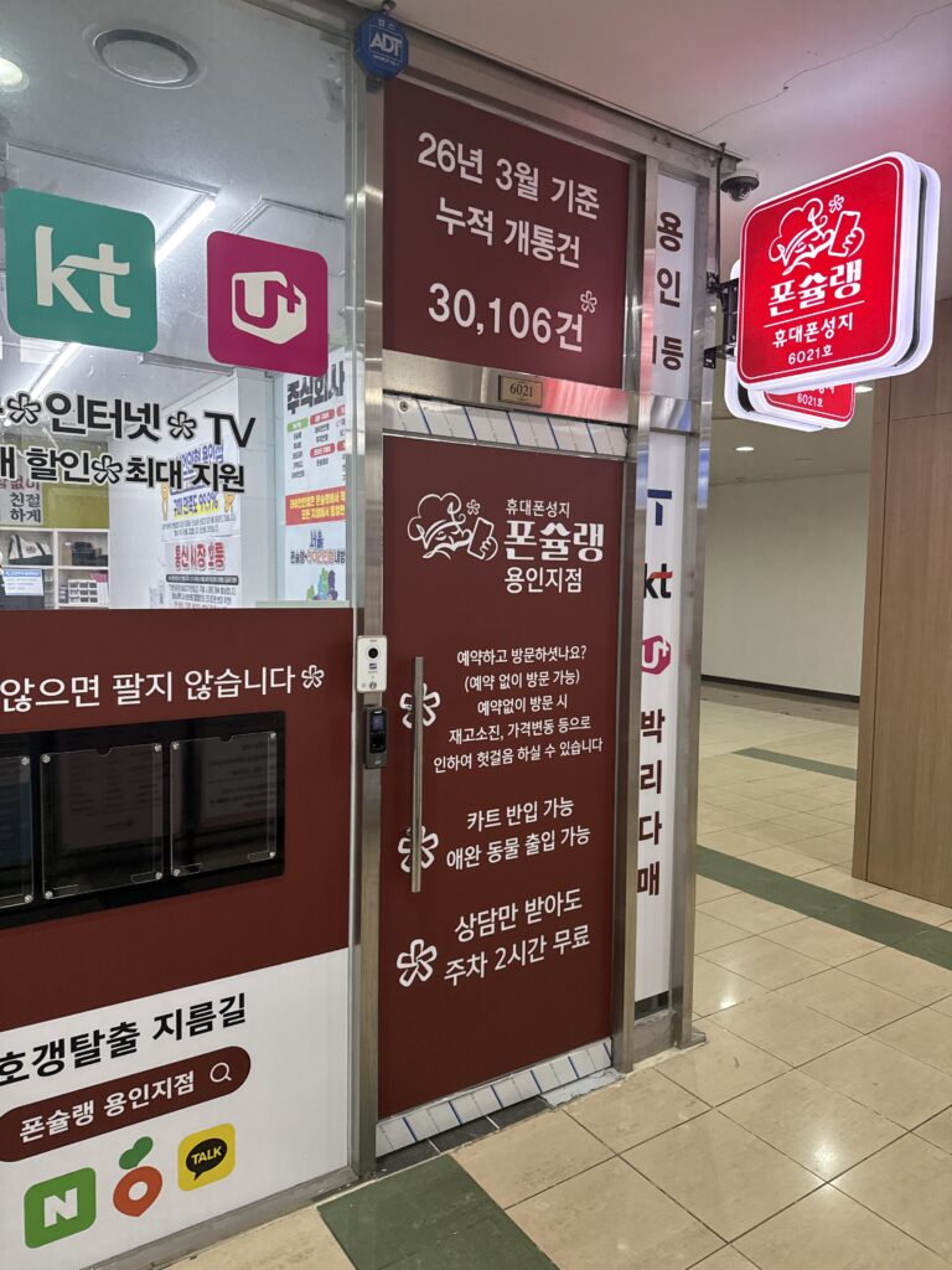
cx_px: 476
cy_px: 635
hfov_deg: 56.8
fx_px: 880
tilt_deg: -1.9
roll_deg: -1.5
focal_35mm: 24
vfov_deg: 71.6
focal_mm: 6.76
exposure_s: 1/120
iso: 160
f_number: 1.78
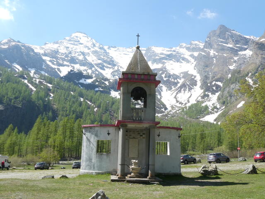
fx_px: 268
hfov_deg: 52.6
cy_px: 100
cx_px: 132
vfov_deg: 40.7
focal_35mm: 35
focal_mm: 6.3
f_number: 6.3
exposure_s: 1/160
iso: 80
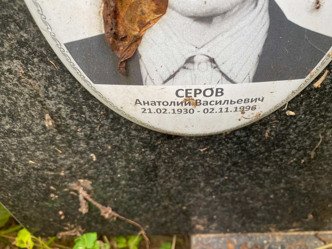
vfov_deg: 49.7
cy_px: 122
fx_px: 268
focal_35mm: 28
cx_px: 184
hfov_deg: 63.3
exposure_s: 1/121
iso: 64
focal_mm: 4.25
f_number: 1.8
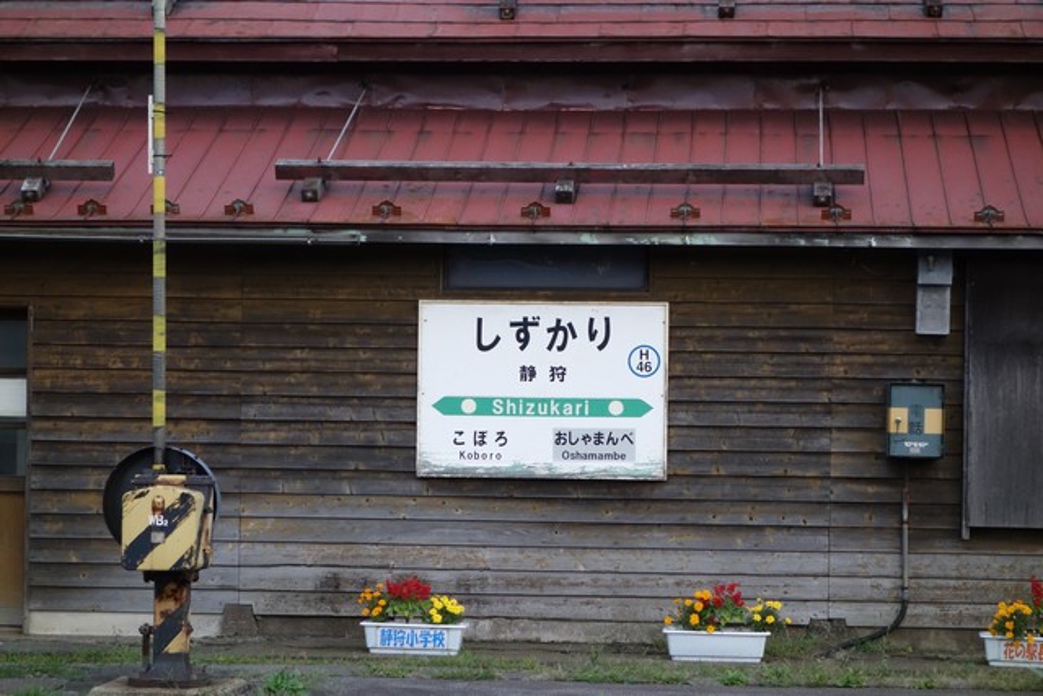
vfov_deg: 13.7
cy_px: 348
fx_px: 2898
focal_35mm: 100
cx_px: 522
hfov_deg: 20.4
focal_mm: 37.1
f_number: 4.9
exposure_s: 1/60
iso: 800
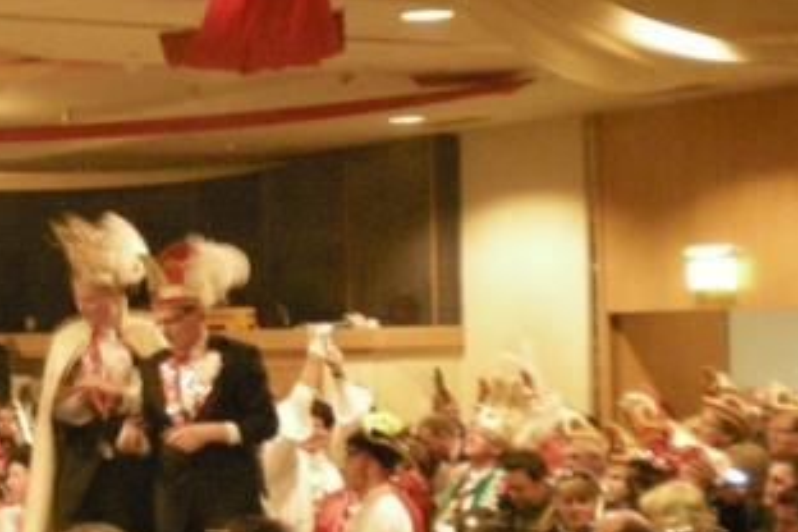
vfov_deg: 14.5
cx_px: 82
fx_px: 2084
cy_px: 304
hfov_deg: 21.2
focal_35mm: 94
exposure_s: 1/7.7
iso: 800
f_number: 3.5
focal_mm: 7.4
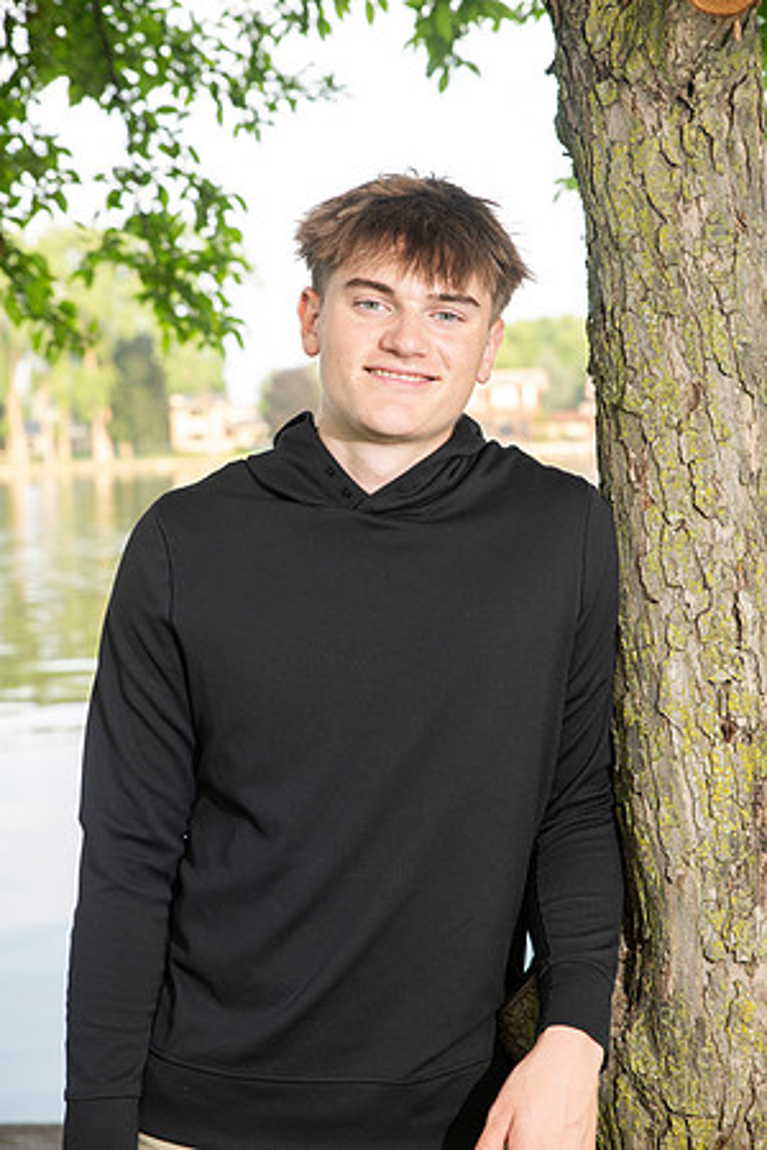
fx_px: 2237
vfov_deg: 28.8
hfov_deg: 19.5
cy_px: 575
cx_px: 384
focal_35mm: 70
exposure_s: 1/160
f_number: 5.6
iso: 500
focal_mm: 70
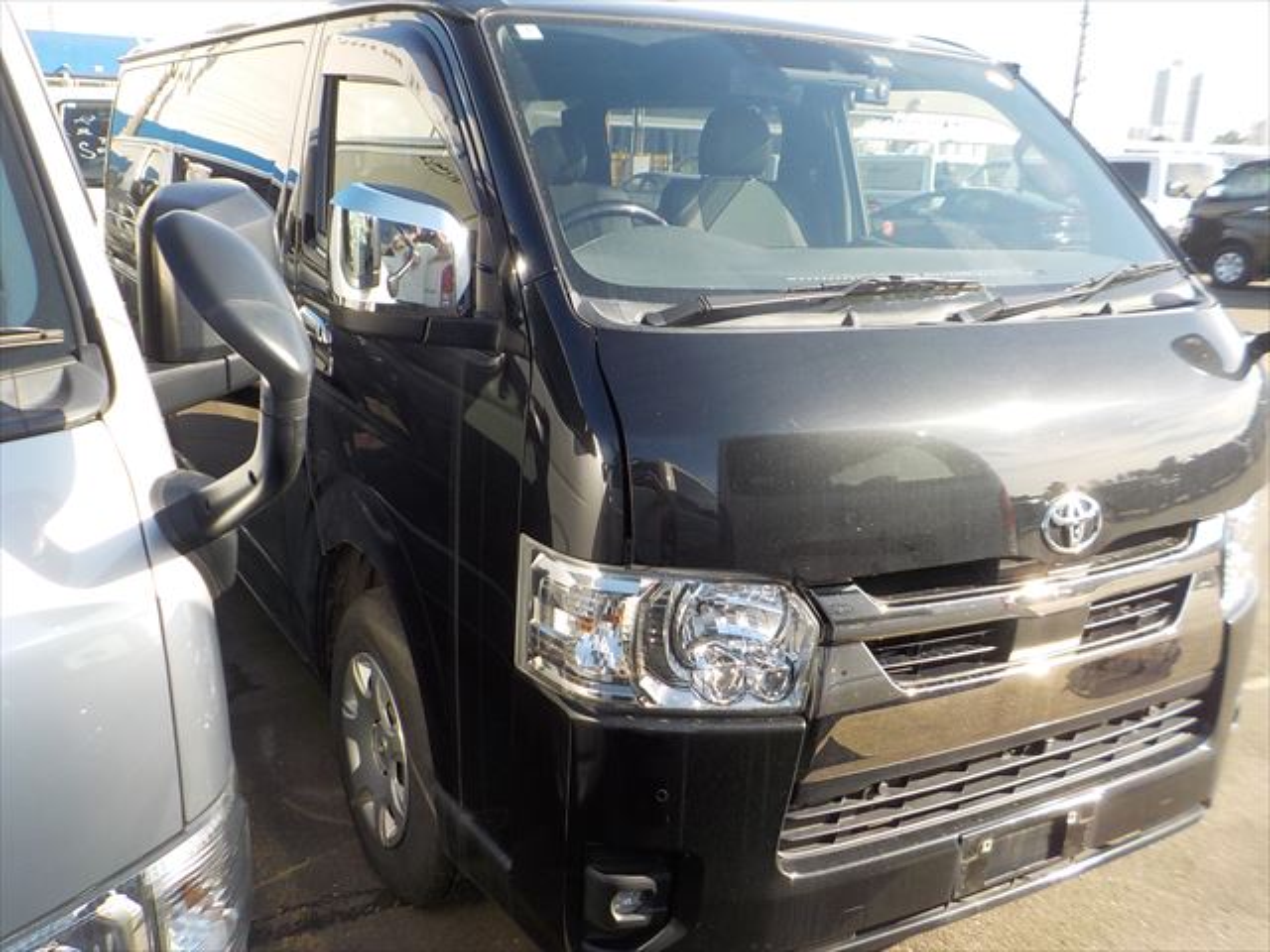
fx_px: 1101
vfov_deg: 46.8
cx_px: 635
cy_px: 476
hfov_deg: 60.0
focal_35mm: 30
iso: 125
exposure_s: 1/320
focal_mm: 4.1
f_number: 3.3
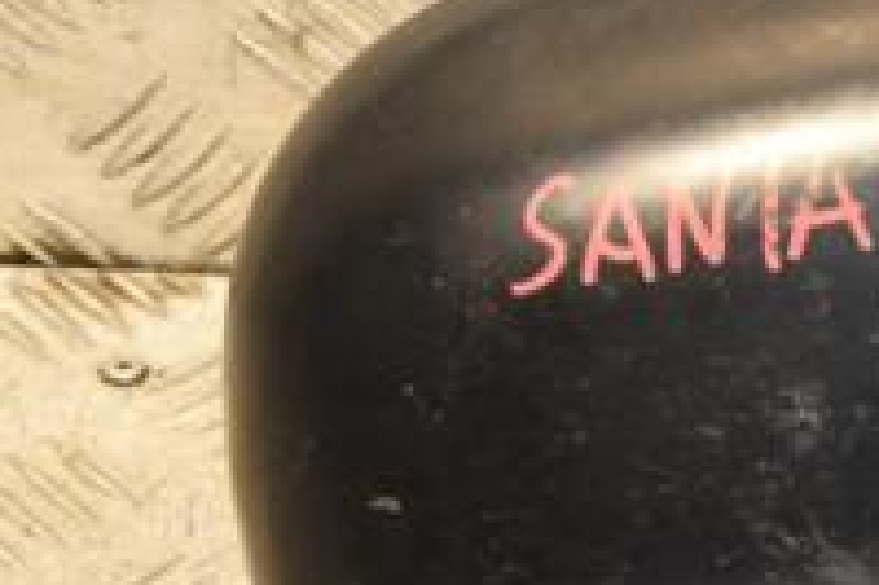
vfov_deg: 6.1
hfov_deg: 9.0
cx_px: 1239
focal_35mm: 225
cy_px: 290
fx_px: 5489
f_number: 5
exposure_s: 1/100
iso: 800
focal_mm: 50
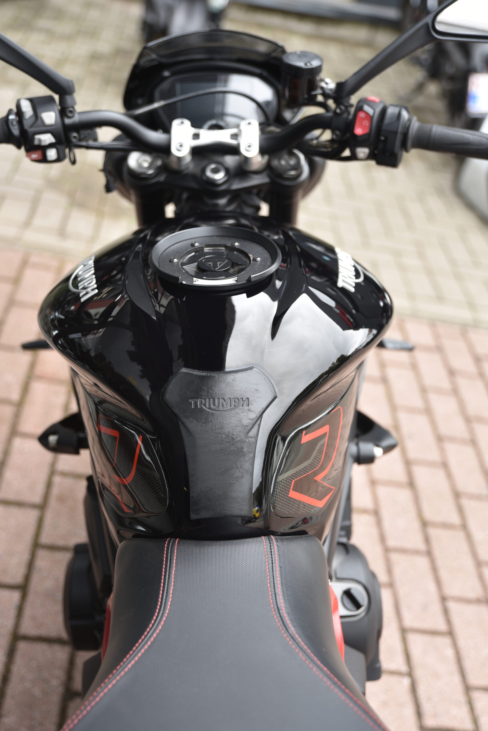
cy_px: 366
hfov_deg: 29.9
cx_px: 244
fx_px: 914
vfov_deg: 43.6
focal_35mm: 45
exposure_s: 1/60
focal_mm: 45
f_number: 2.8
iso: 100
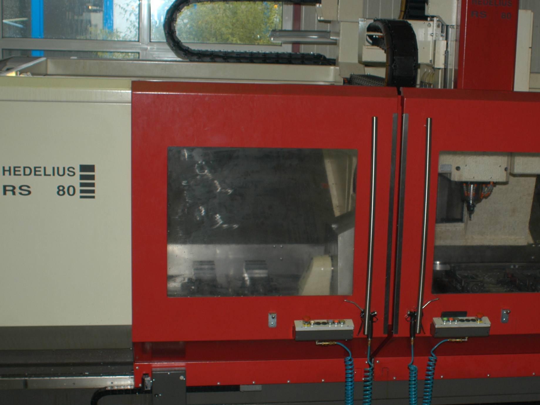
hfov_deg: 29.1
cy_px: 233
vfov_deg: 22.2
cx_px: 385
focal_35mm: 66
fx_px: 1030
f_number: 5
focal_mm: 28
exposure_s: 1/60
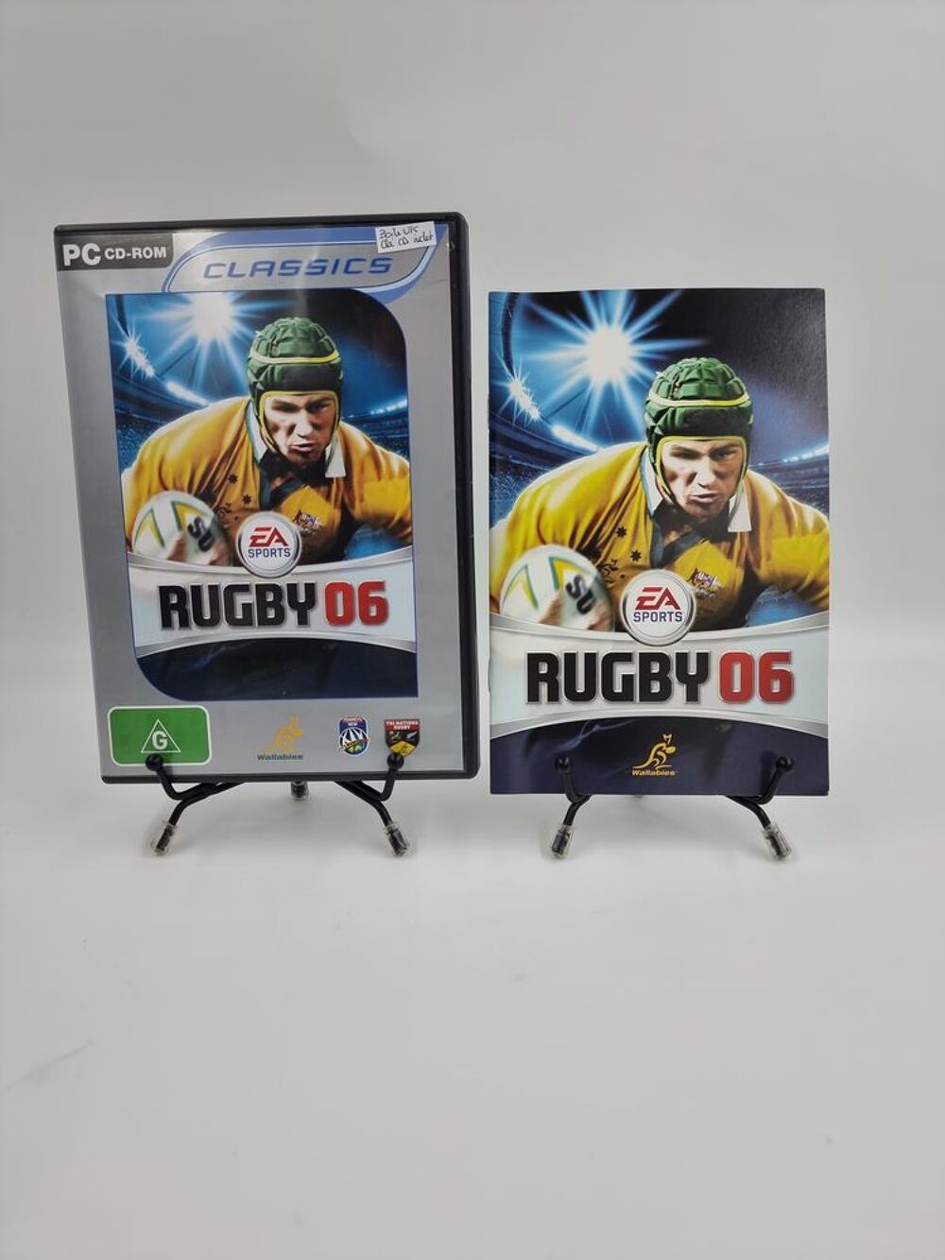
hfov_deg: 56.8
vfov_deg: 71.6
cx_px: 472
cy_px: 630
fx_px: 873
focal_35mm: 24
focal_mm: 6.7
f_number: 1.8
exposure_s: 1/137
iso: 50
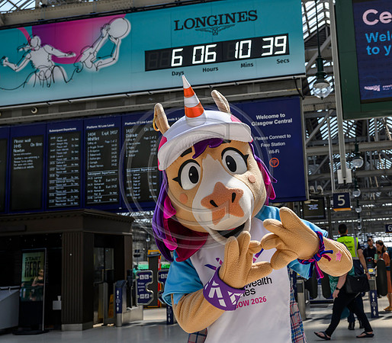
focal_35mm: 42
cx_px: 257
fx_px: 501
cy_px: 172
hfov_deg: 42.3
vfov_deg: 37.8
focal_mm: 35
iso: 500
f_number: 5.6
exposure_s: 1/800
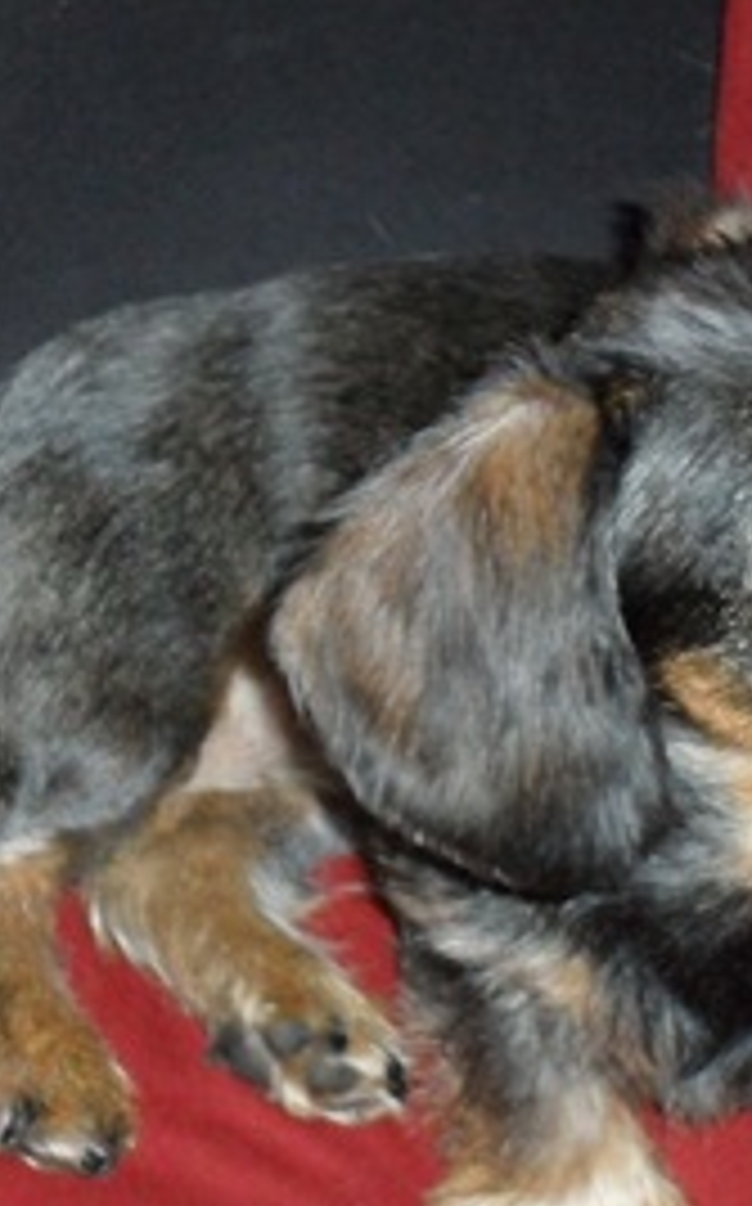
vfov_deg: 12.3
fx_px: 5619
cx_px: 793
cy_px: 666
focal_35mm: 171
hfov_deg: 7.6
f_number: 5
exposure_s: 1/60
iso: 400
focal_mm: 19.6
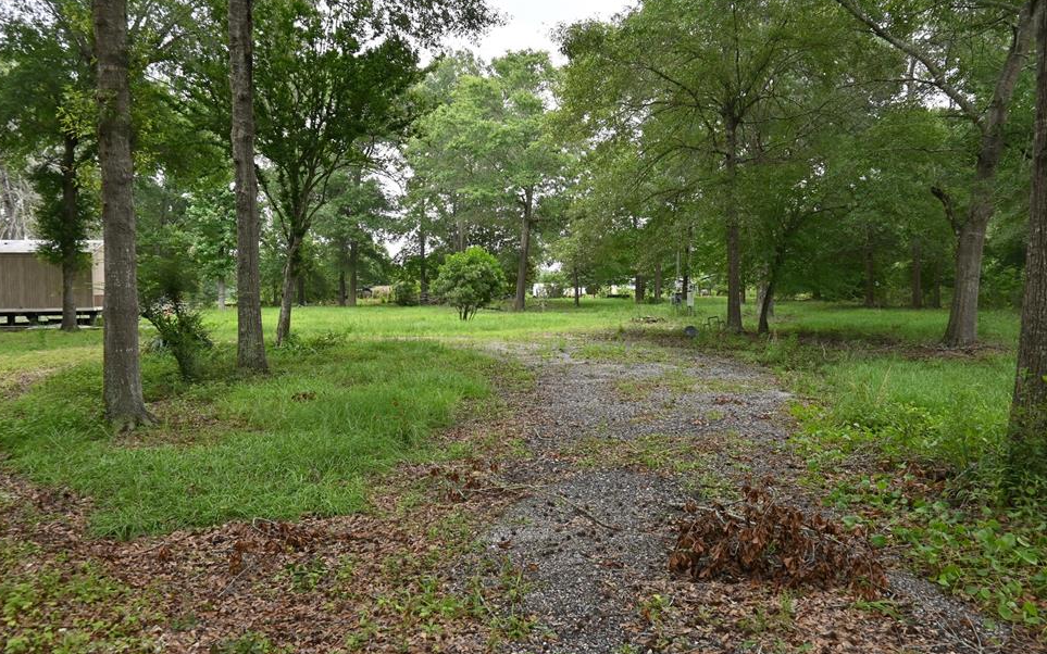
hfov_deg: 70.4
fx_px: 742
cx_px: 543
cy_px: 320
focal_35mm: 26
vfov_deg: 47.6
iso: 200
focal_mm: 16
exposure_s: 1/250
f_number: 5.6
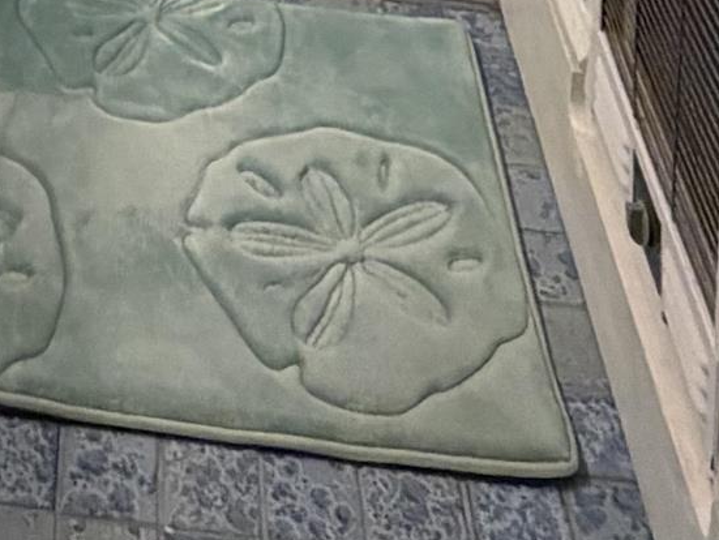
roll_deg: -0.8
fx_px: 1621
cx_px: -29
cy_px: -865
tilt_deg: -10.1
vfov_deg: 12.8
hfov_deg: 23.7
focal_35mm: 78
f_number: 2.2
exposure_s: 1/60
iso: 250
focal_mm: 2.22
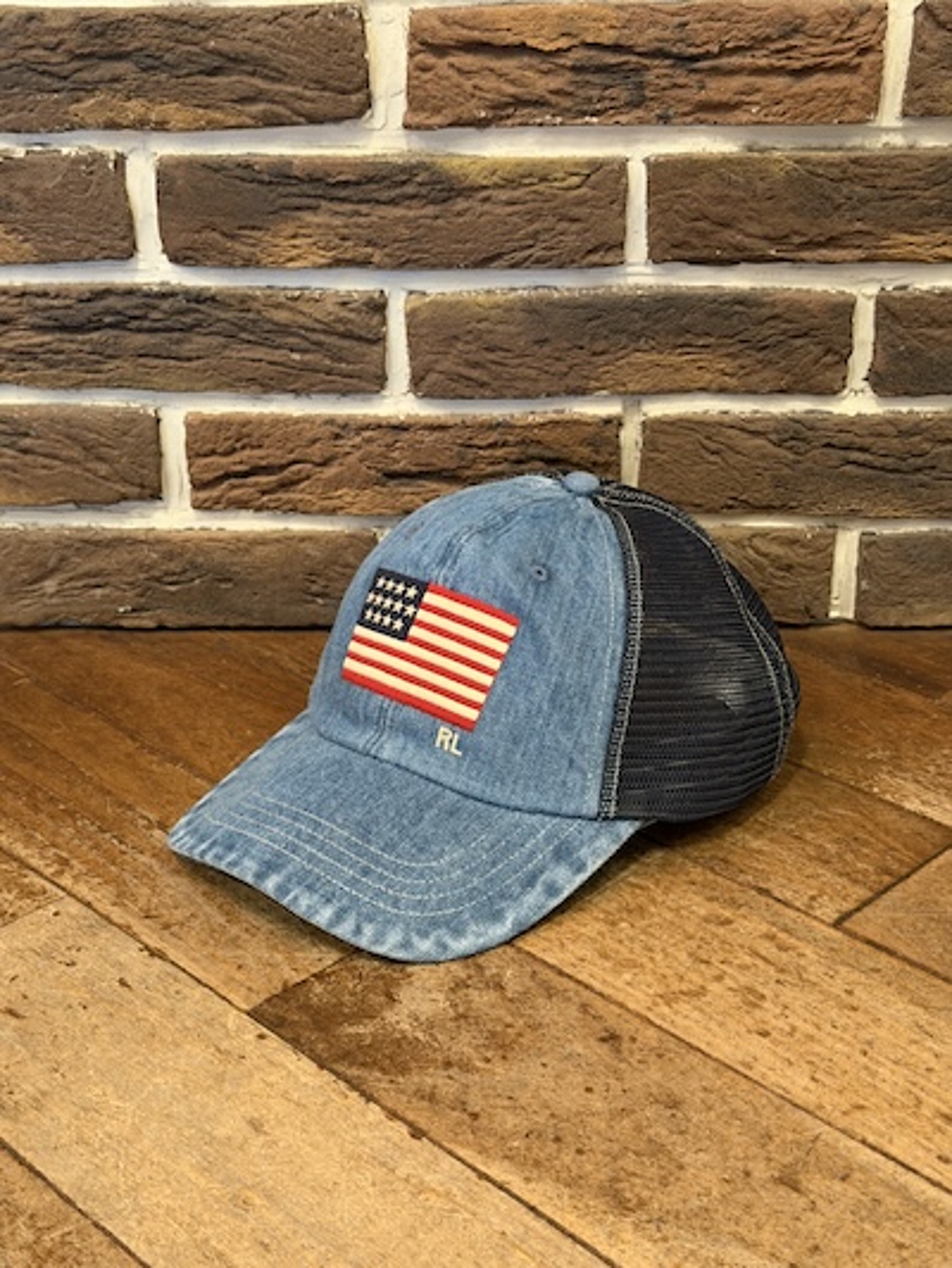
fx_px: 1759
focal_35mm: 48
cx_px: 476
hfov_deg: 30.3
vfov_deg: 39.6
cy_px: 634
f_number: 1.78
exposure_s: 1/30
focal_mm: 6.76
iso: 500
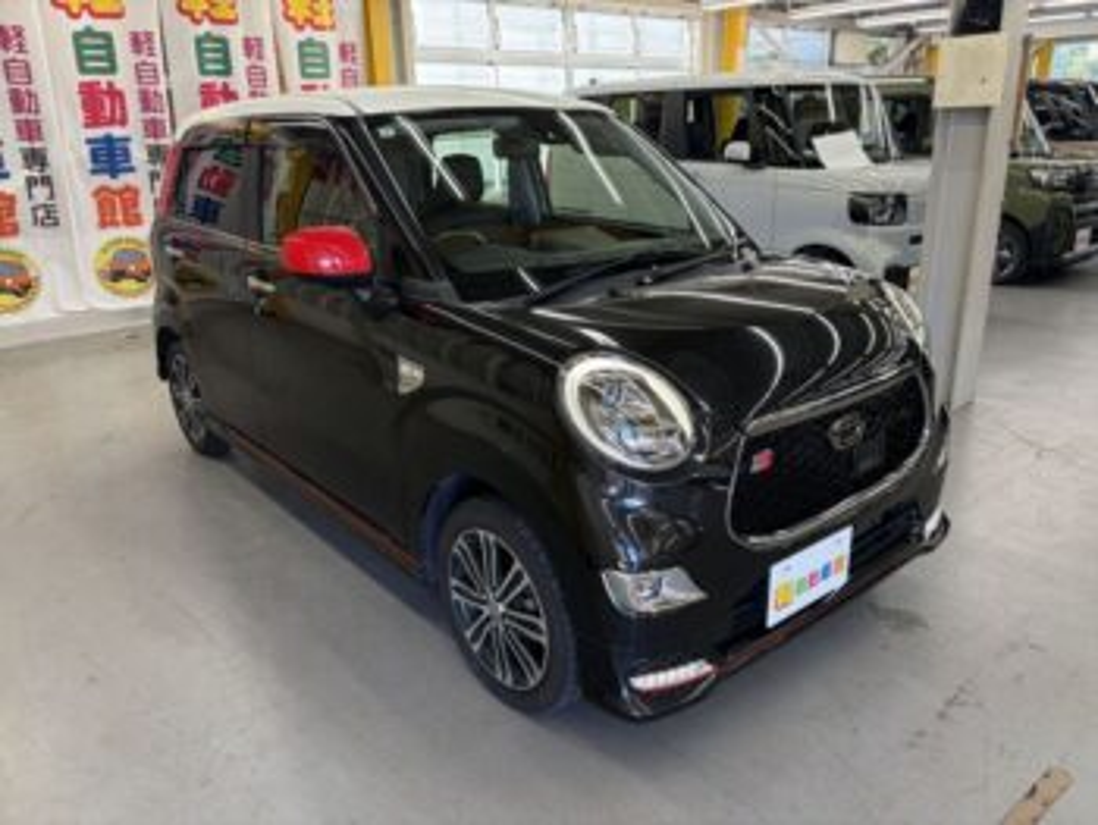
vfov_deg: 53.1
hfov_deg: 67.3
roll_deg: +1.7
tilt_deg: -16.3
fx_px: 825
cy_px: 412
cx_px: 549
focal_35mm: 26
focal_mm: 5.96
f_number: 1.6
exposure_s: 1/100
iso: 125
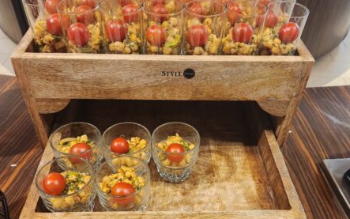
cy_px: 155
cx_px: 174
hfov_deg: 58.1
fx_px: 315
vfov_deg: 37.7
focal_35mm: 33
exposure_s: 1/100
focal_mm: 5.4
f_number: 1.8
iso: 800
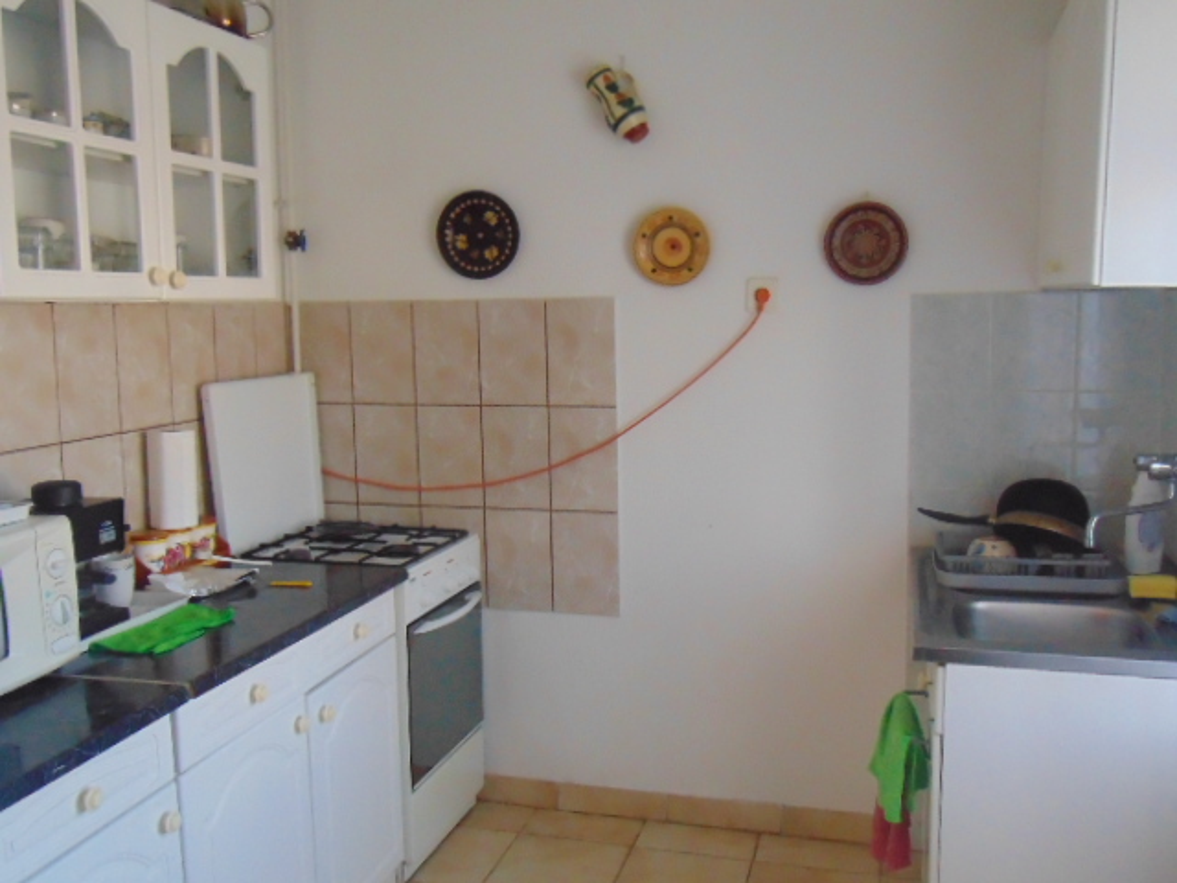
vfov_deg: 42.9
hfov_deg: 55.4
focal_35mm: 33
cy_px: 442
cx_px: 588
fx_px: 1122
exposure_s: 1/60
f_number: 3.2
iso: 640
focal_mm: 5.8
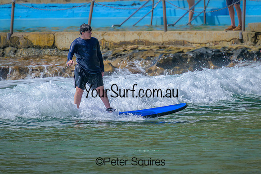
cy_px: 82
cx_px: 142
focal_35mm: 876
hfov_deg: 2.4
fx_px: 6349
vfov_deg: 1.6
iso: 320
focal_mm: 800
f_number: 11
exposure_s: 1/1000
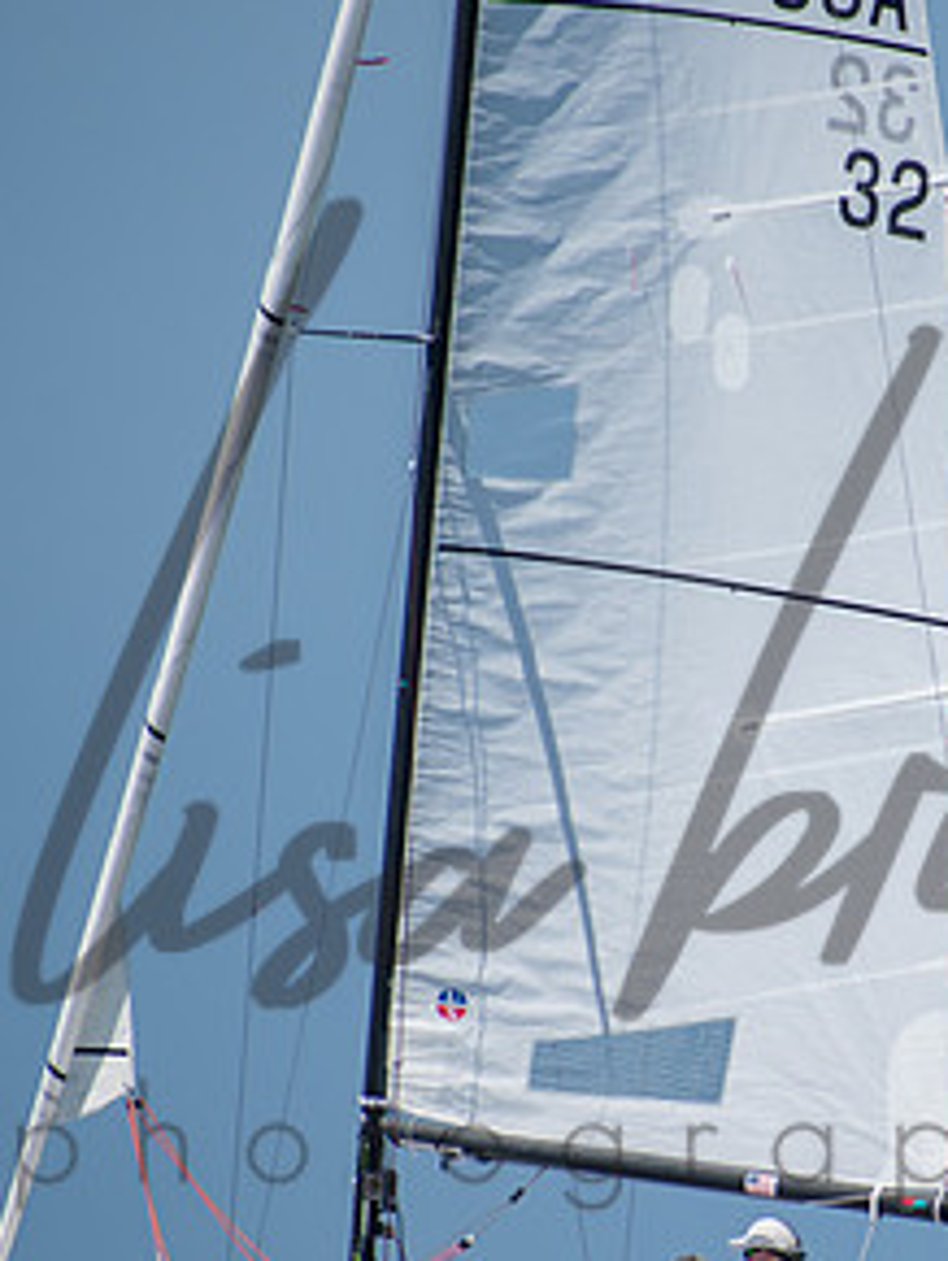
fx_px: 34018
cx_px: 983
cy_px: 820
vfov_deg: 2.1
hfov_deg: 1.6
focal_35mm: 933
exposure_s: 1/1000
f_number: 6.3
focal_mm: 300
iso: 200
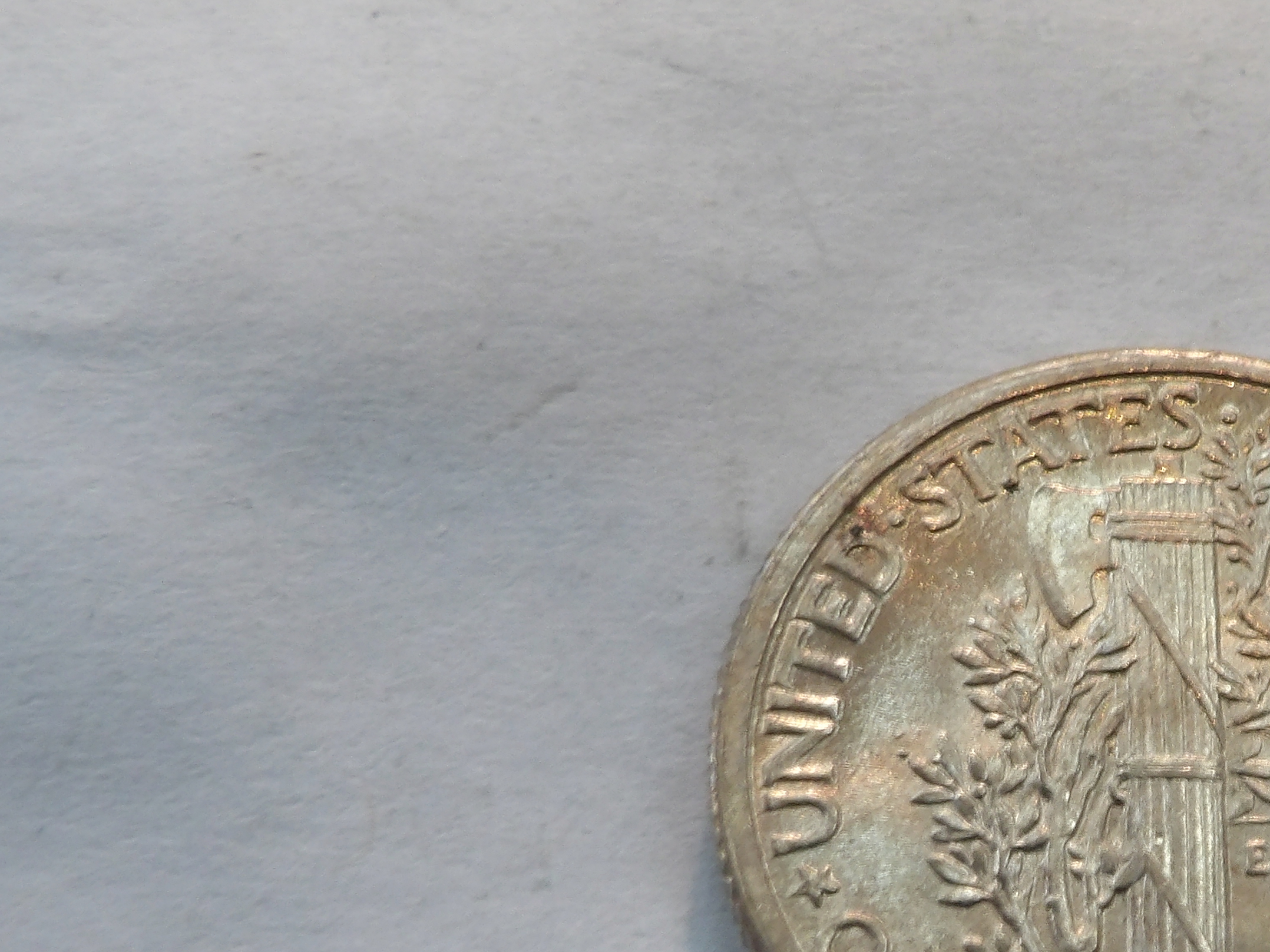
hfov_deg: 19.1
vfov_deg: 14.6
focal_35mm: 101
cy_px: 762
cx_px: 1179
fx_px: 3706
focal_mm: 7.6
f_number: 4.9
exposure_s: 1/15
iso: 209
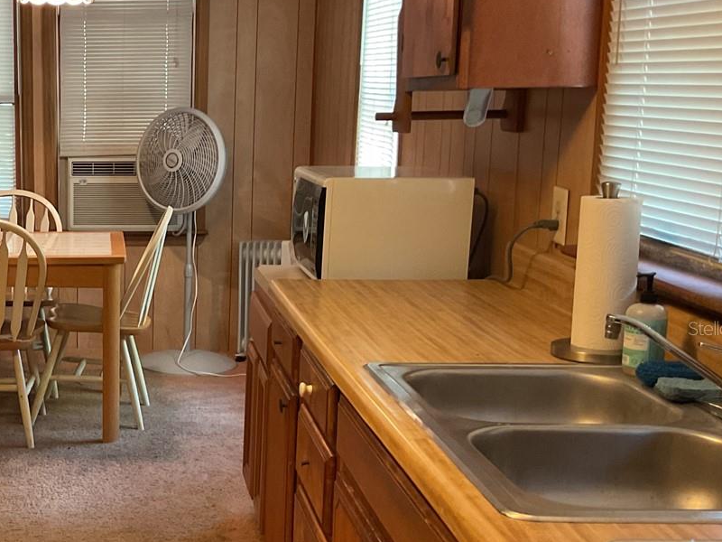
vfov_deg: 25.2
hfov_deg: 31.4
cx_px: 51
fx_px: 1210
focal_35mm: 58
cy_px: 328
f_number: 1.8
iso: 200
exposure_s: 1/40
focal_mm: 3
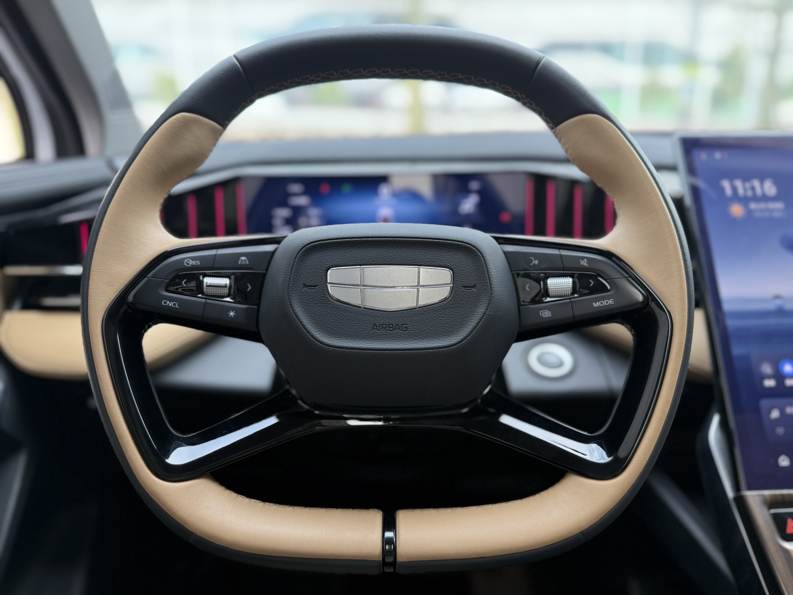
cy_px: 298
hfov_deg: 71.6
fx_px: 550
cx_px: 396
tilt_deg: -16.5
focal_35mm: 24
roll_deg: +0.8
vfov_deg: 56.8
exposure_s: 1/230
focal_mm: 6.76
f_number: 1.78
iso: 160
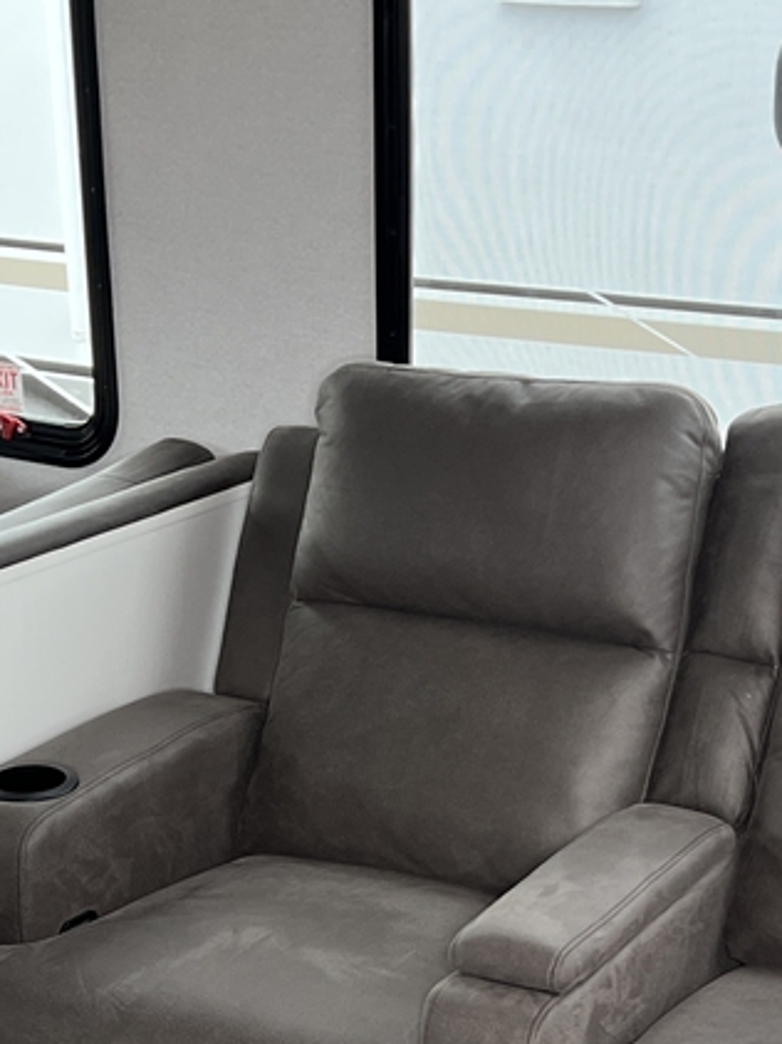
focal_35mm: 74
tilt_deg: -25.7
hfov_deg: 19.9
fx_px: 2231
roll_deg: -2.5
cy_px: 811
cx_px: 426
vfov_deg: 25.9
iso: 80
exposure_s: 1/121
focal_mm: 5.7
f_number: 1.5
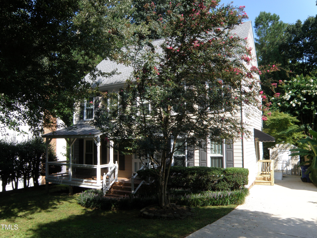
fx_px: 238
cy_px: 119
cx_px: 158
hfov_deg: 67.3
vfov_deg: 53.1
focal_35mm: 26
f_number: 5.6
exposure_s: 1/125
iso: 64
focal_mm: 4.6
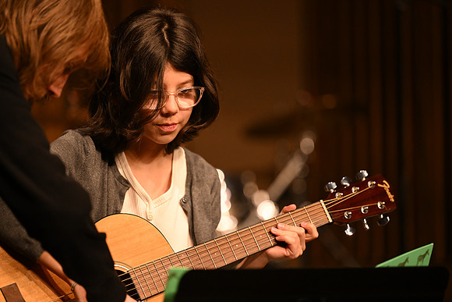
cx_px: 226
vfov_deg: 6.9
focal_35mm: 200
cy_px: 151
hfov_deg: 10.3
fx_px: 2512
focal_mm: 200
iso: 2000
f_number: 2.8
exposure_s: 1/400
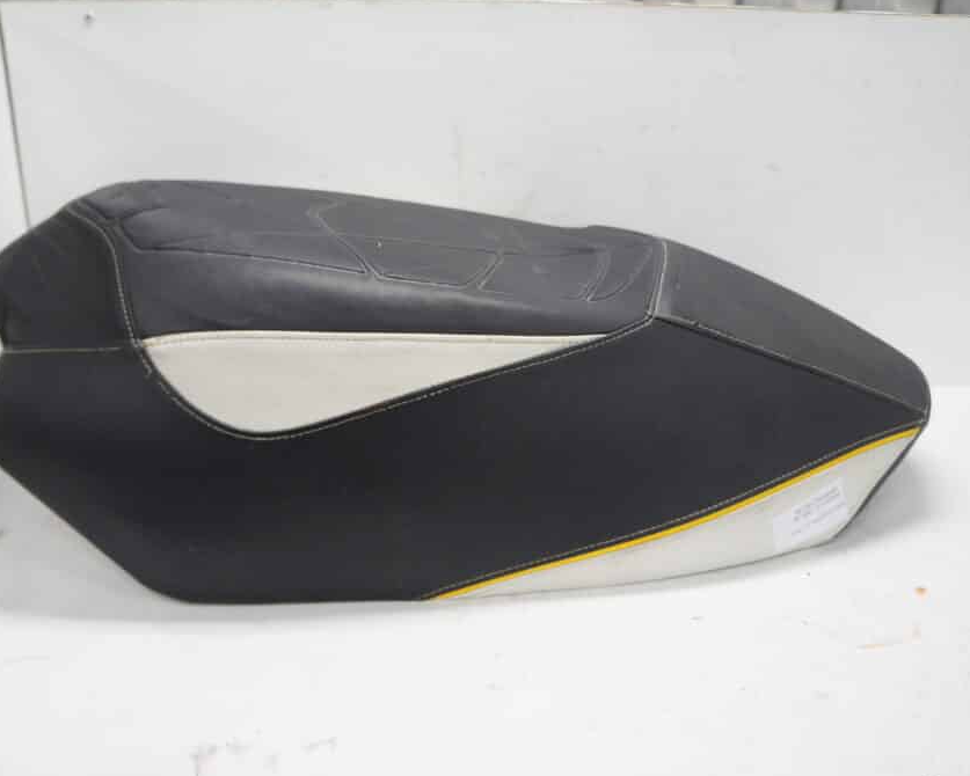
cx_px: 439
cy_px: 391
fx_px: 890
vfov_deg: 47.1
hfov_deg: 57.1
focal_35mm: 31
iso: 250
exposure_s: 1/60
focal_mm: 18
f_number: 3.5
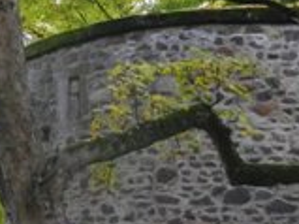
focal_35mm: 191
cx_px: 0
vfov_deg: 7.8
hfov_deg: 10.3
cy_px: 122
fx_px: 1649
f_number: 4
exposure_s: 1/80
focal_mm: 6.9
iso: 640
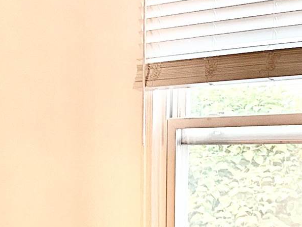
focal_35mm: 124
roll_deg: +0.7
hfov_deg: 15.2
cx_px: -76
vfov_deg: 11.8
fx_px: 1082
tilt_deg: -6.9
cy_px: 253
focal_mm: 6.86
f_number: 1.78
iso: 320
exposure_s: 1/60
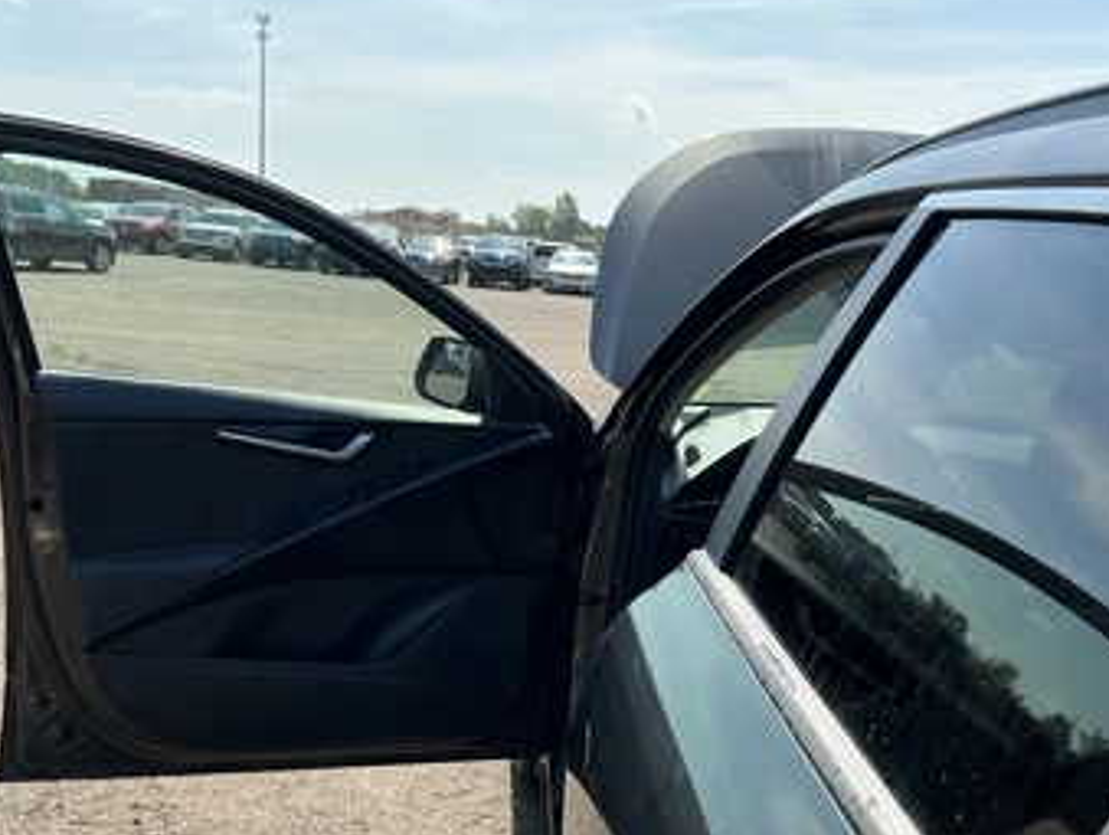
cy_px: 468
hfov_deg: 55.3
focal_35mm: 33
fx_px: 1058
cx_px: 527
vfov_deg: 42.9
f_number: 1.8
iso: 25
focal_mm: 3
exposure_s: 1/1098
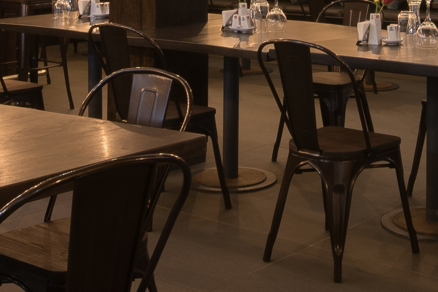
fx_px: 900
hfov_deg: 27.2
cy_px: -69
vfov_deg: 17.5
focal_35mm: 74
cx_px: 297
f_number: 16
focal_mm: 12
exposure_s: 15
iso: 200
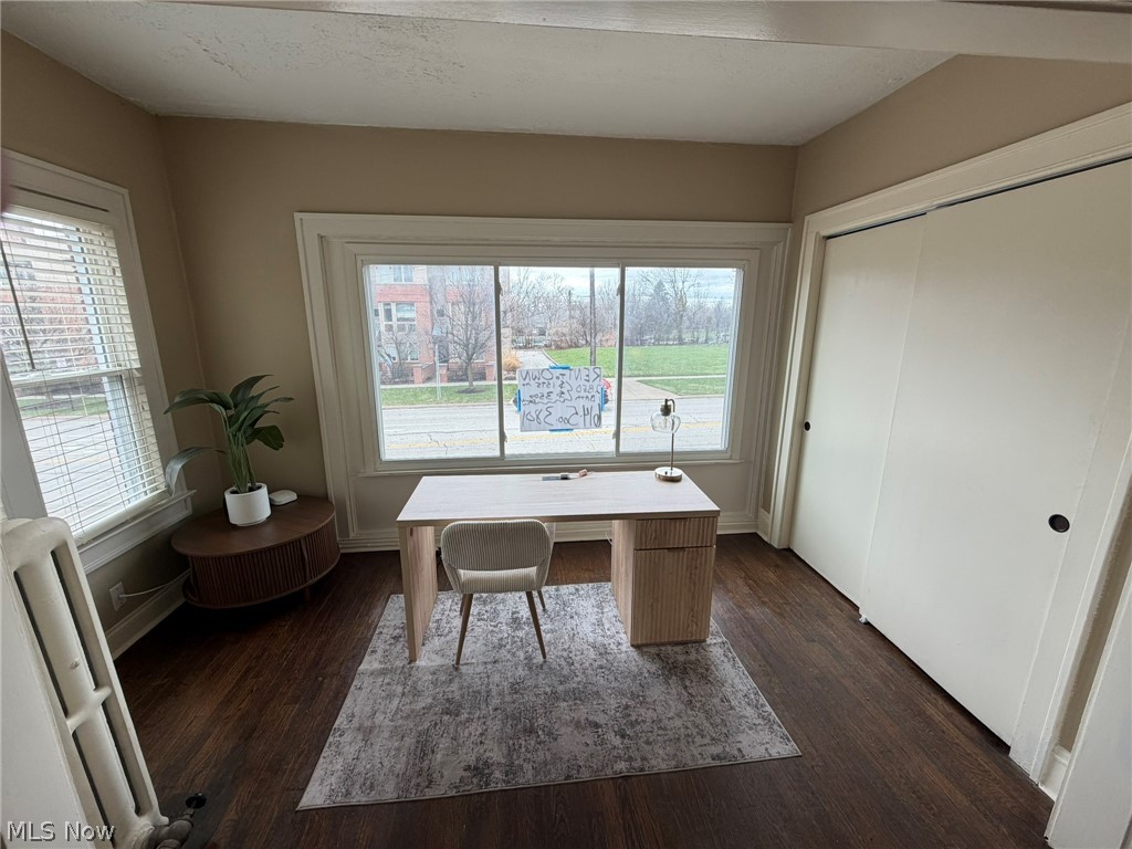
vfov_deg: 85.7
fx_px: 458
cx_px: 566
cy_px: 424
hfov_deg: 102.1
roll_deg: -0.4
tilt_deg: -13.6
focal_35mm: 14
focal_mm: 2.22
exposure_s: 1/121
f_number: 2.2
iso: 80
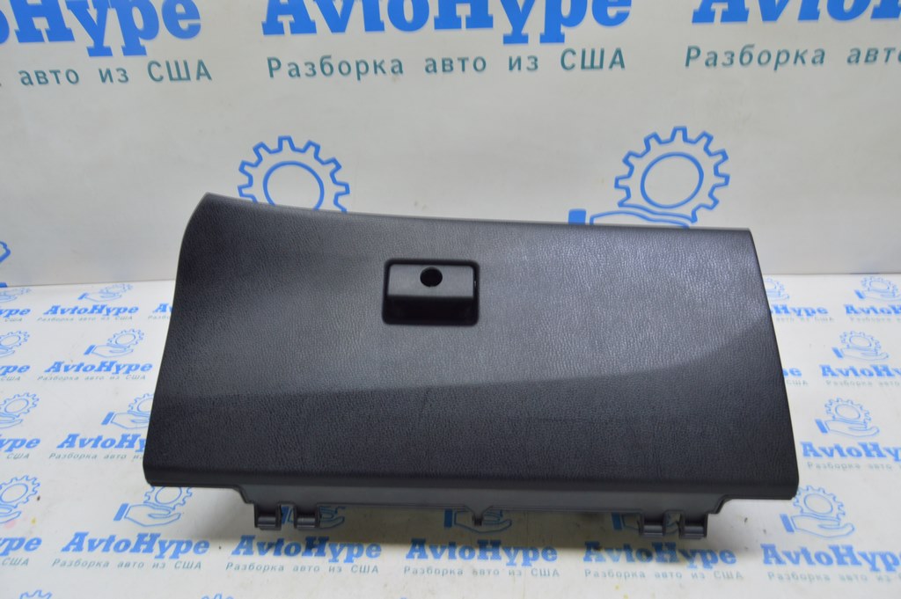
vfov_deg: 47.9
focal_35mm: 27
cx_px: 450
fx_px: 675
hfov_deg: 67.4
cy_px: 300
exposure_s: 1/20
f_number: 5.6
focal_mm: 18
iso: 400
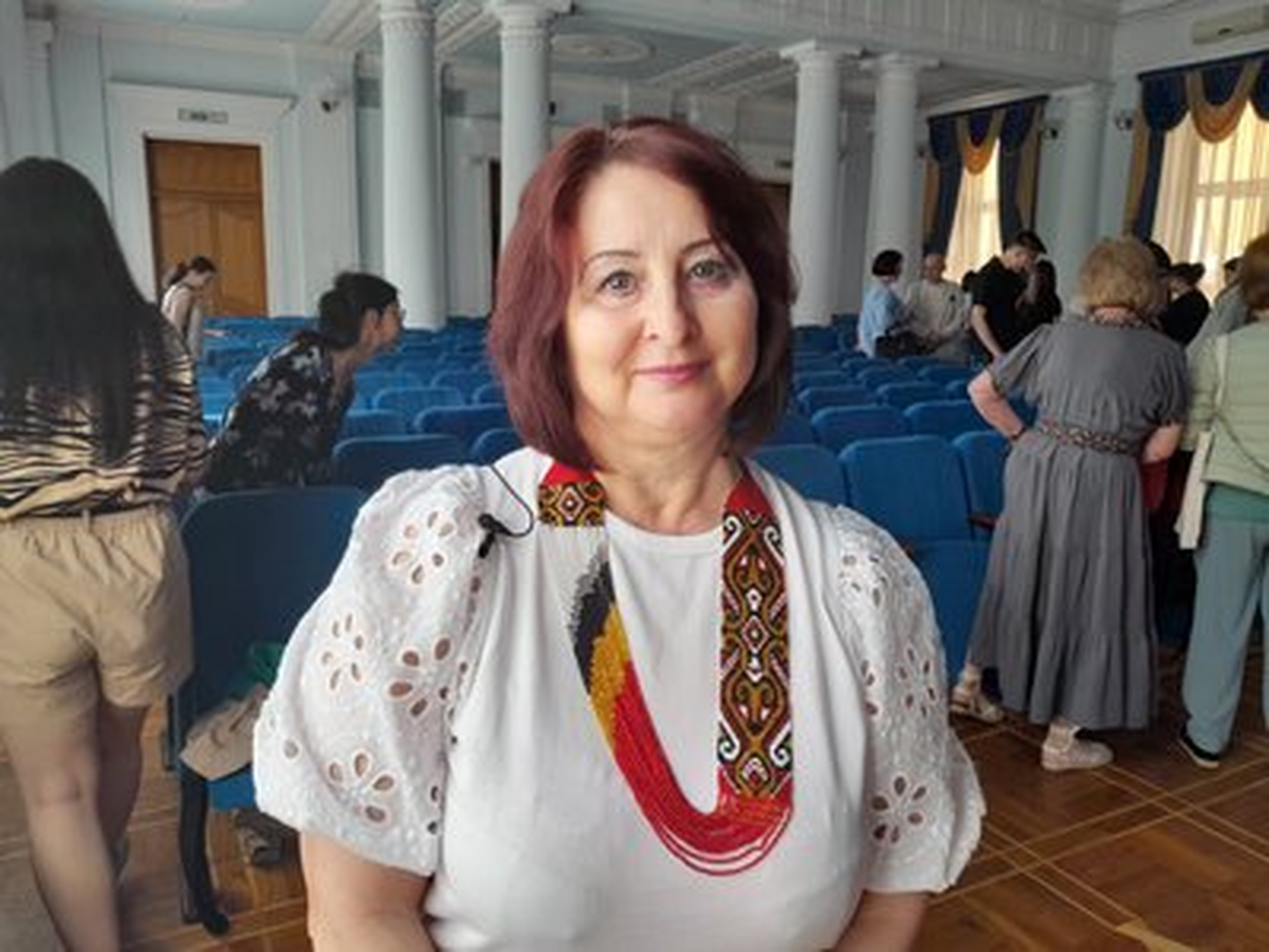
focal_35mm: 27
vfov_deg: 51.4
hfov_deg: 65.3
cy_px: 476
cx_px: 634
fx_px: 990
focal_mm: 4
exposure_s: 1/50
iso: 40
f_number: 1.8
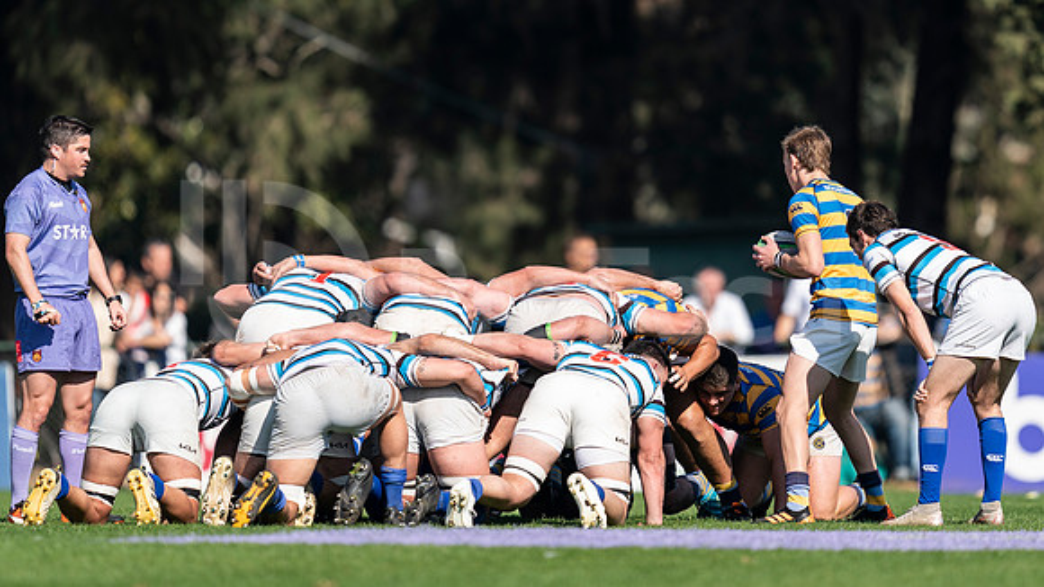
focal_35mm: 633
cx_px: 588
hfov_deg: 3.4
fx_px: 17530
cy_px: 174
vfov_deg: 1.9
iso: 100
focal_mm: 400
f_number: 2.8
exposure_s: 1/1250
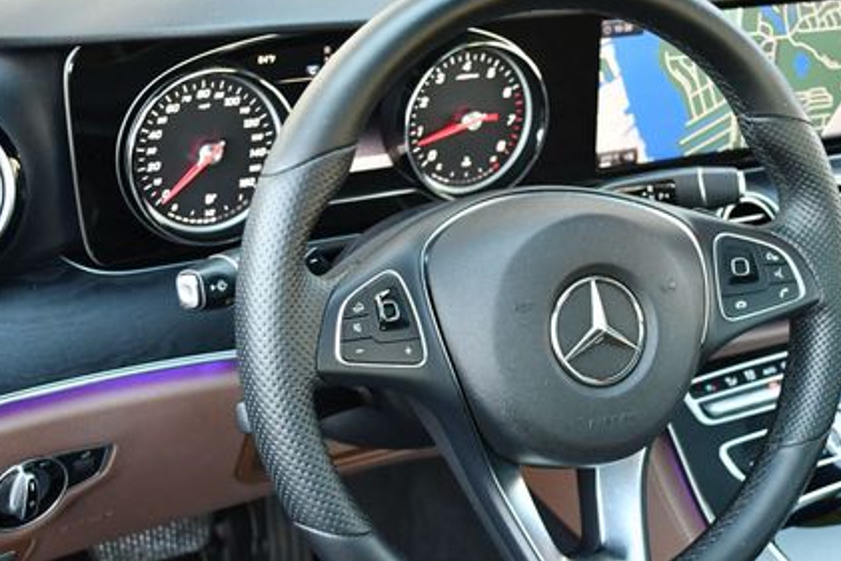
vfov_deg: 18.7
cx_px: 563
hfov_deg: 27.5
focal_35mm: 73
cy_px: 317
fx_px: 1706
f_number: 4
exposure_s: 1/125
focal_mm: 24
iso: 1100
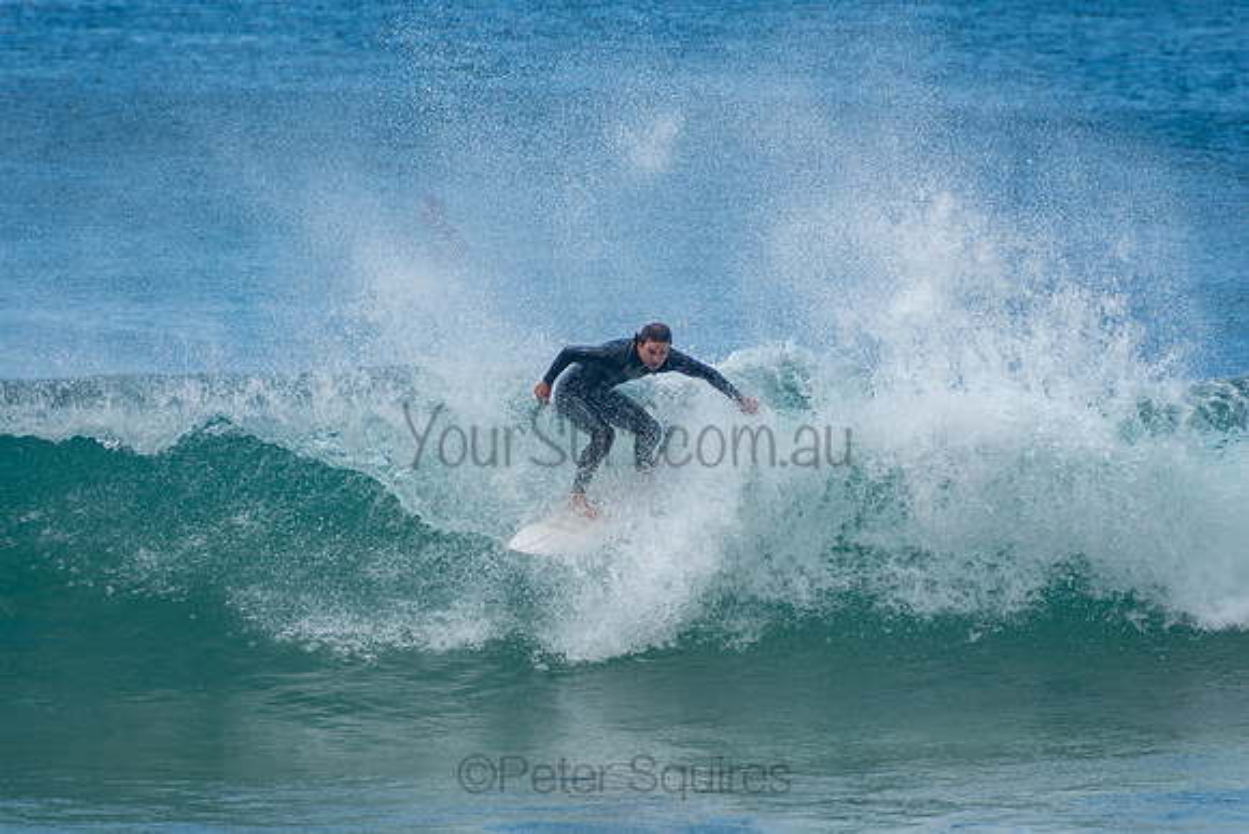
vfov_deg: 2.3
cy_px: 417
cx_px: 624
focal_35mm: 600
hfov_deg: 3.4
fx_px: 20821
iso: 250
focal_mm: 400
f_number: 5.6
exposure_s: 1/1250
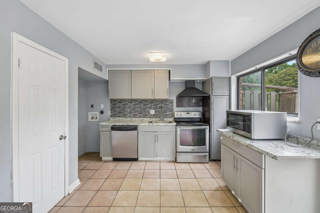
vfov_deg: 81.2
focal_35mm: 14
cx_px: 160
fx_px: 124
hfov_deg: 104.3
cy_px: 106
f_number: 8
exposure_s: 1/10
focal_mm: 14
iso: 400
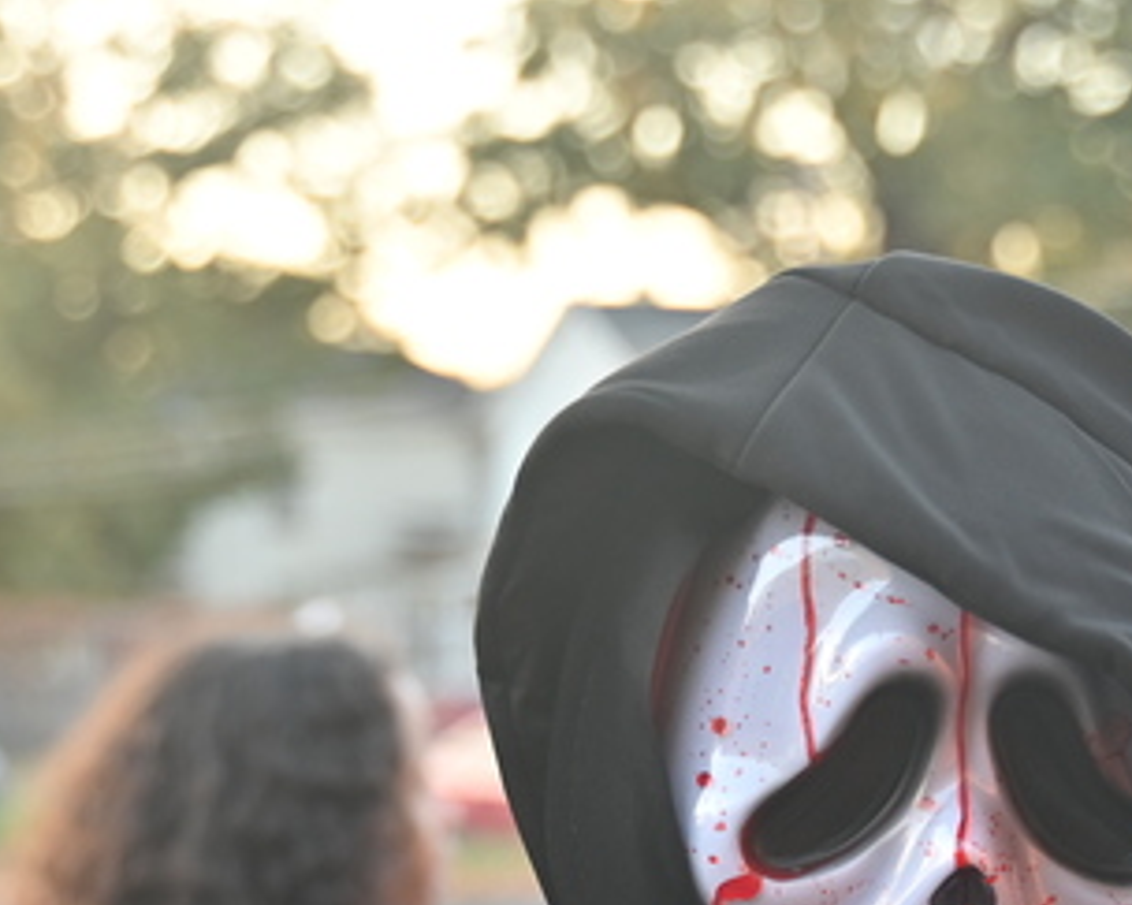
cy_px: 1015
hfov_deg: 16.0
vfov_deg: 12.6
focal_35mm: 120
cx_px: 830
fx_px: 4019
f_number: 2.8
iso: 400
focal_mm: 38
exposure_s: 1/200
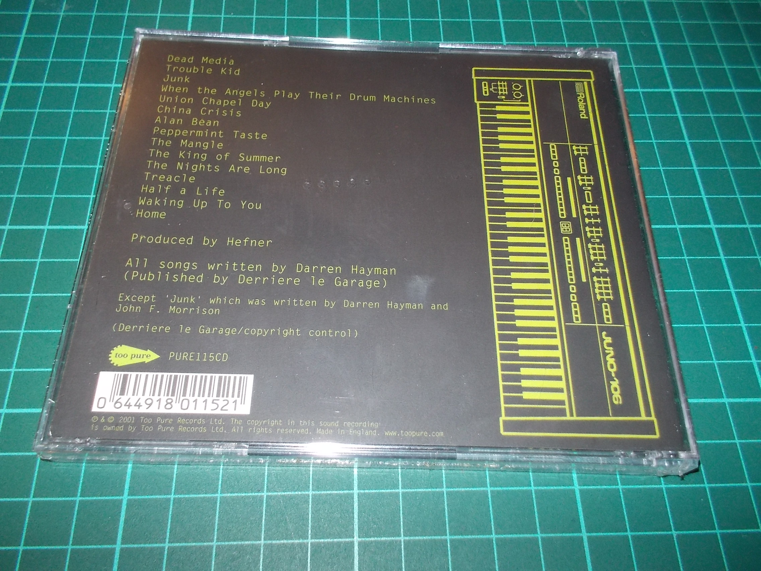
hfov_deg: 61.7
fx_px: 638
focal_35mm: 29
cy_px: 286
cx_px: 380
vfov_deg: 48.2
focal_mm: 4.1
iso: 200
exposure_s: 1/30
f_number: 3.3
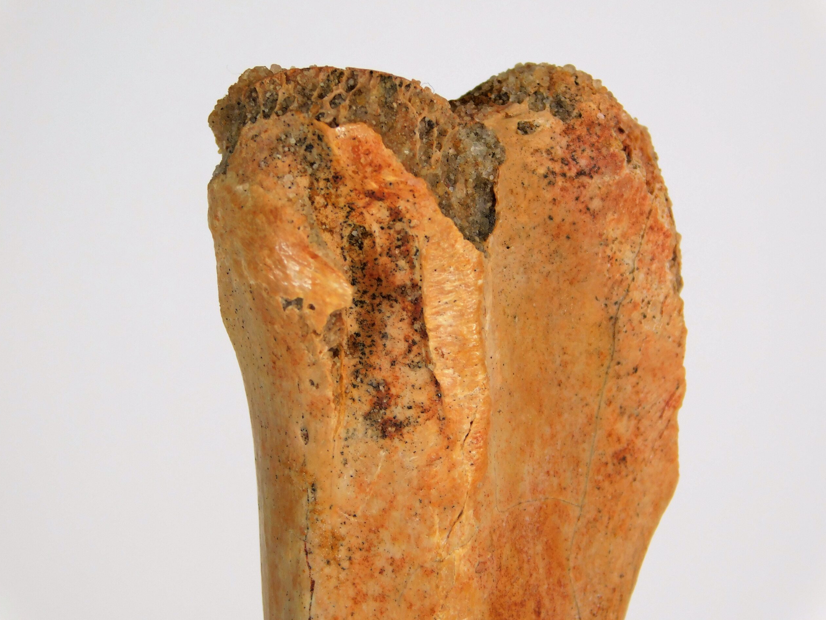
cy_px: 310
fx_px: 6420
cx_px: 413
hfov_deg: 7.4
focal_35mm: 269
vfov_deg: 5.5
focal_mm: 47.2
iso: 125
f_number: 5.7
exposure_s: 1/200
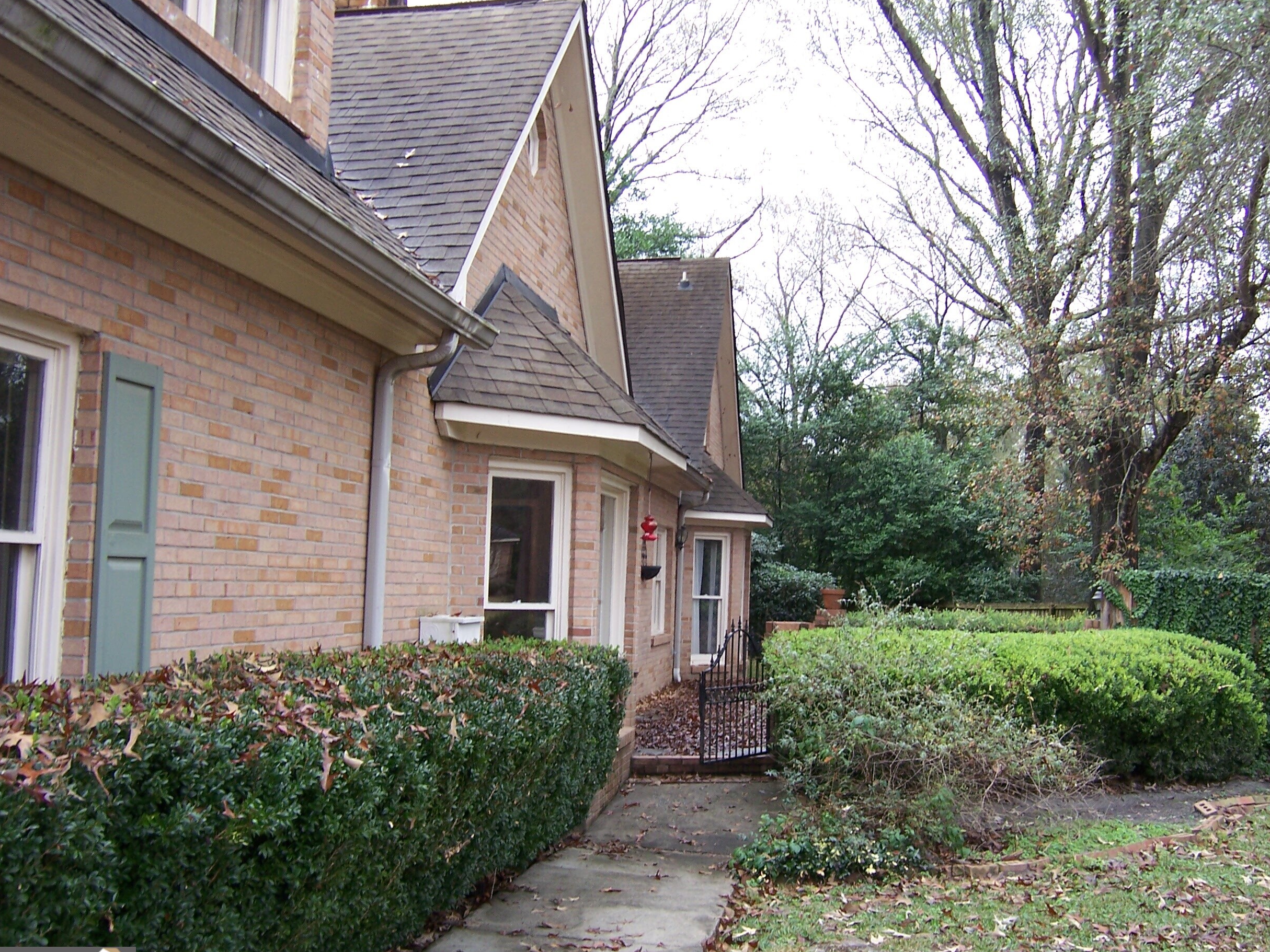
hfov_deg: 52.6
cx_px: 659
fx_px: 1284
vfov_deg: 40.7
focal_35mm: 35
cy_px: 492
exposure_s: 1/60
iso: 80
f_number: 3.4
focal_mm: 5.5
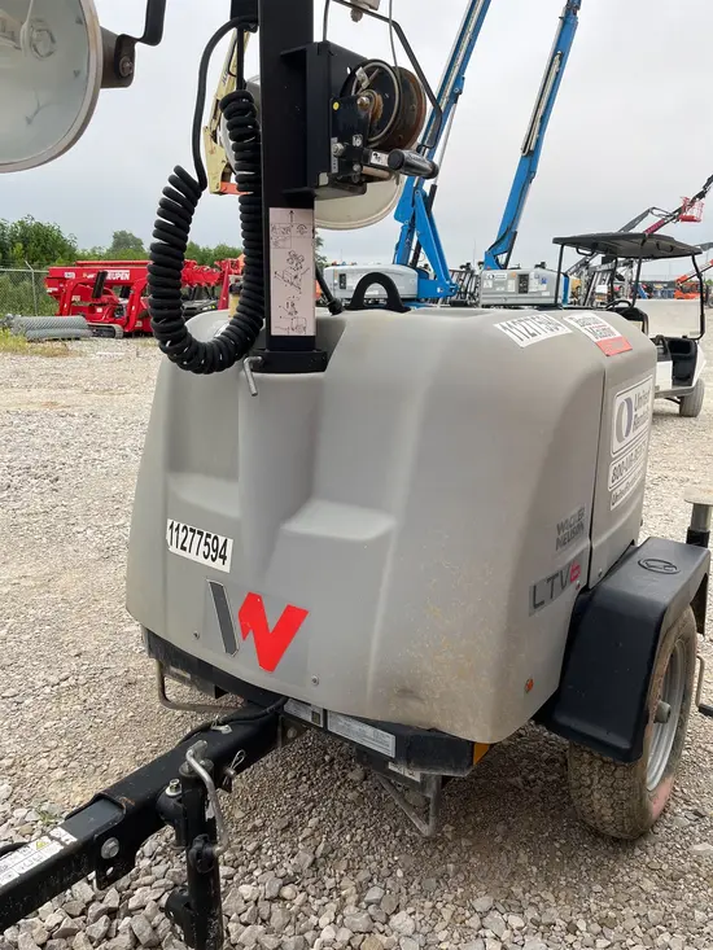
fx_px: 714
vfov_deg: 67.3
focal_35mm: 26
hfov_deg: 53.1
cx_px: 356
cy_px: 475
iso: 50
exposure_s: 1/649
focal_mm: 5.1
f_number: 1.6
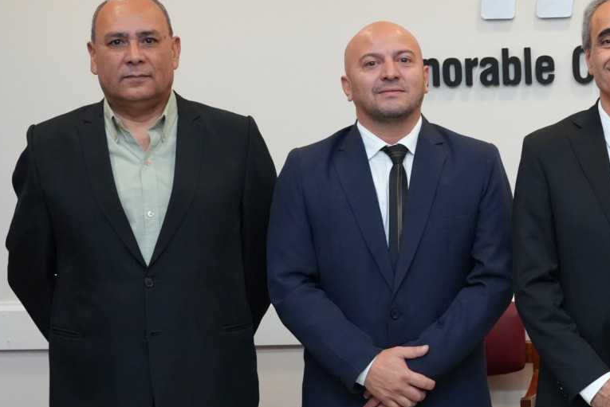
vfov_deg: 14.7
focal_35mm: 93
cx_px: 608
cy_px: 212
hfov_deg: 21.2
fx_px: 1577
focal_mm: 44
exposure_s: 1/250
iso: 5000
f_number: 5
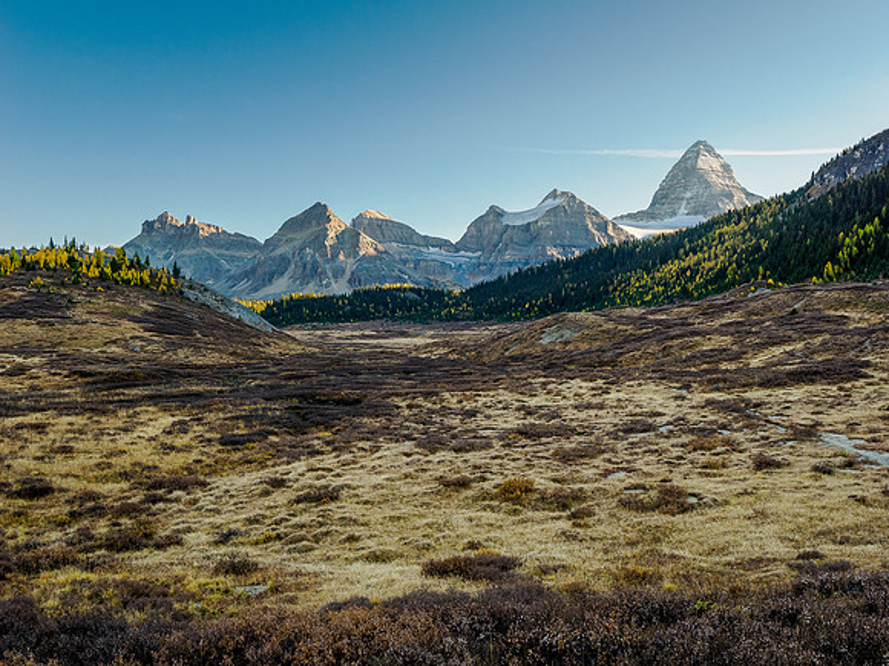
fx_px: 925
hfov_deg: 51.4
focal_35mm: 36
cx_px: 444
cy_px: 333
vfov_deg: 39.7
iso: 500
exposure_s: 1/60
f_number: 8
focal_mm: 18
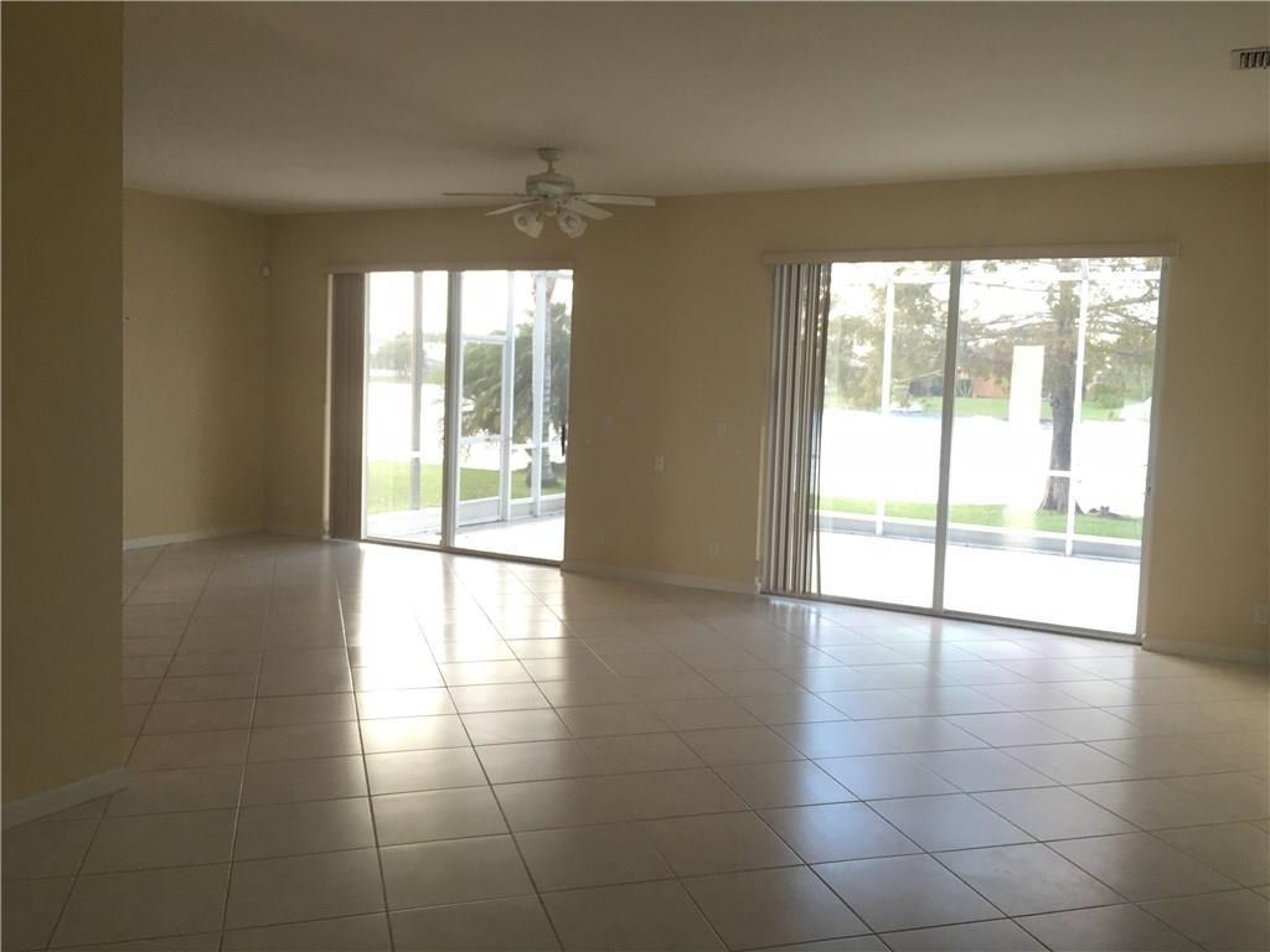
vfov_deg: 48.2
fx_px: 1064
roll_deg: -2.3
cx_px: 635
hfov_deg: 61.7
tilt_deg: -3.7
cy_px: 476
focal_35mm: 29
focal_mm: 4.15
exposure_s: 1/30
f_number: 2.2
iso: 80
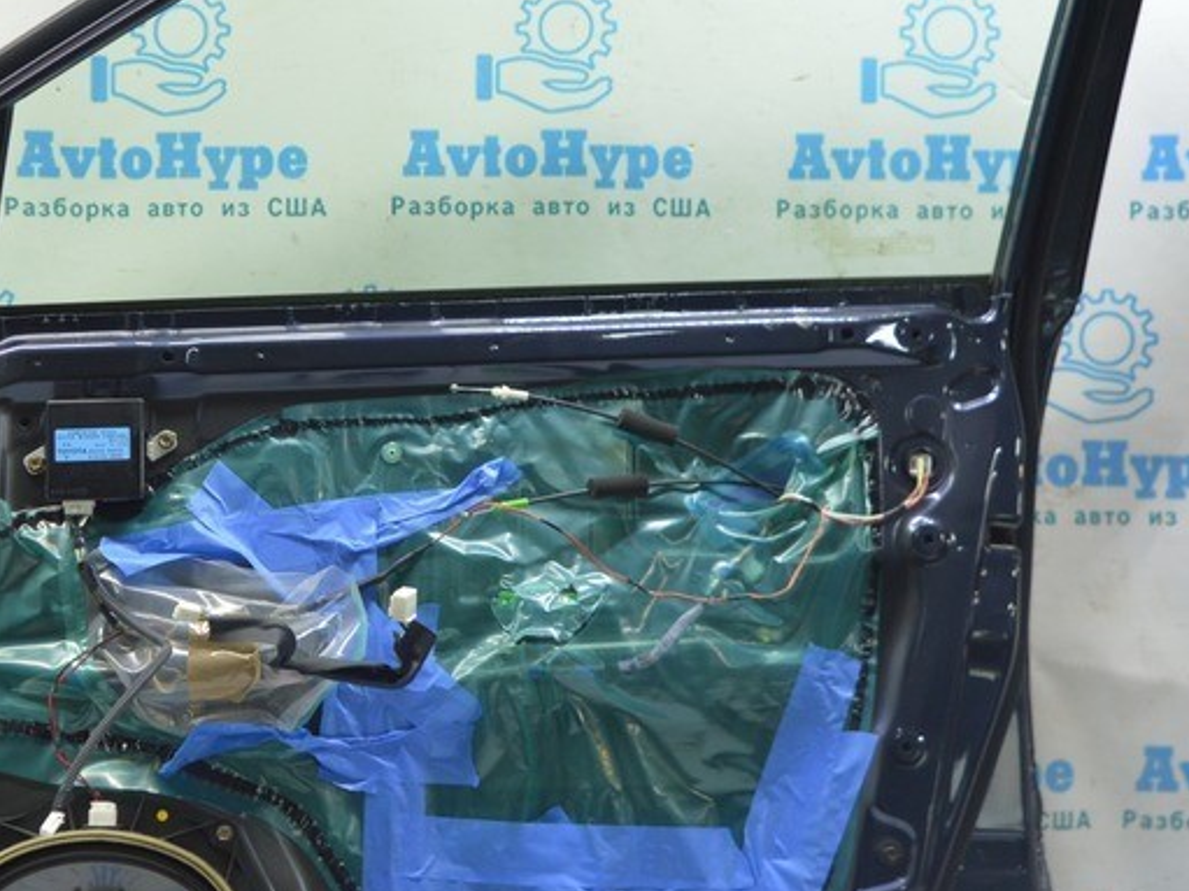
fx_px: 1786
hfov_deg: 36.7
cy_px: 432
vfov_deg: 28.0
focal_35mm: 52
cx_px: 482
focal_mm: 18
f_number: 3.5
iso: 400
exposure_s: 1/40
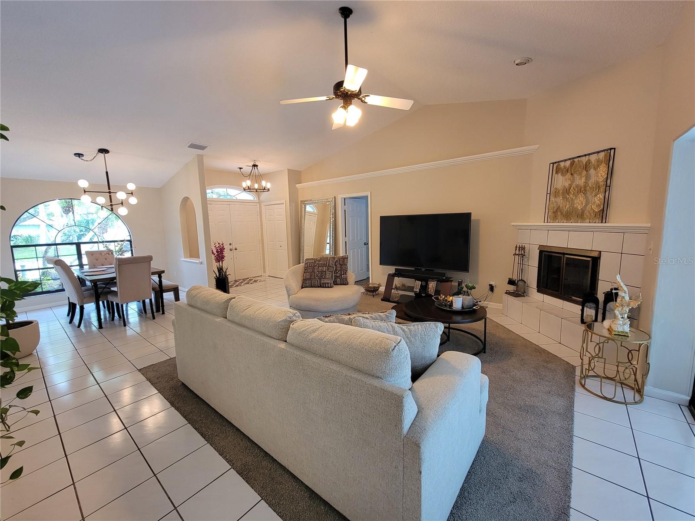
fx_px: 261
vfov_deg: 89.9
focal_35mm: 13
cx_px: 348
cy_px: 260
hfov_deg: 106.2
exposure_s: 1/60
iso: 200
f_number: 2.2
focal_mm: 2.2
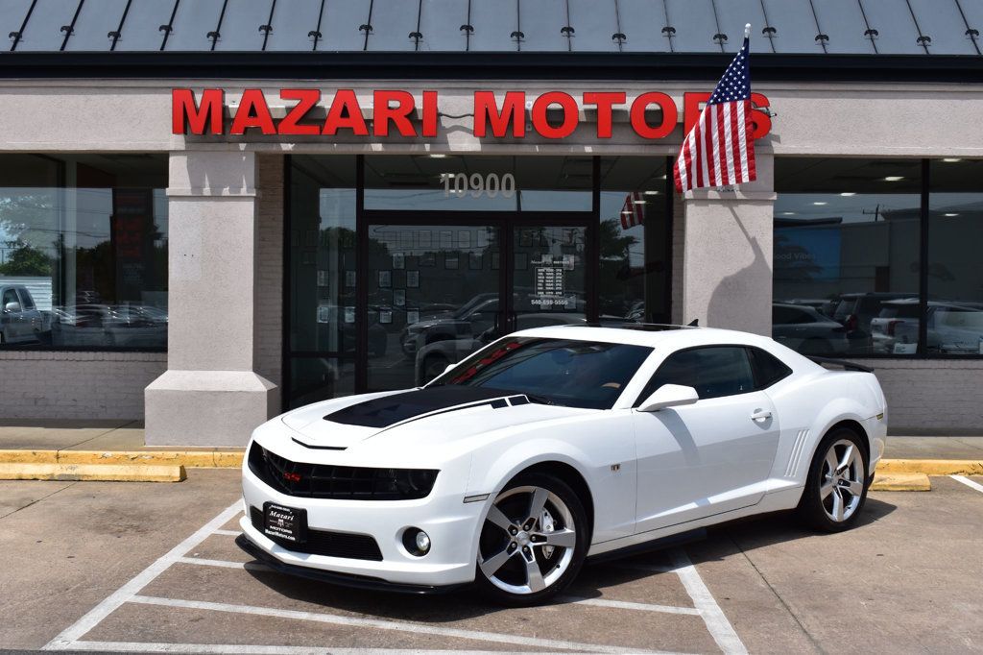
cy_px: 328
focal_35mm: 46
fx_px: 1269
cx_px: 492
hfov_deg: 42.3
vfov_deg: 28.9
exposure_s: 1/500
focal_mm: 31
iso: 220
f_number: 11
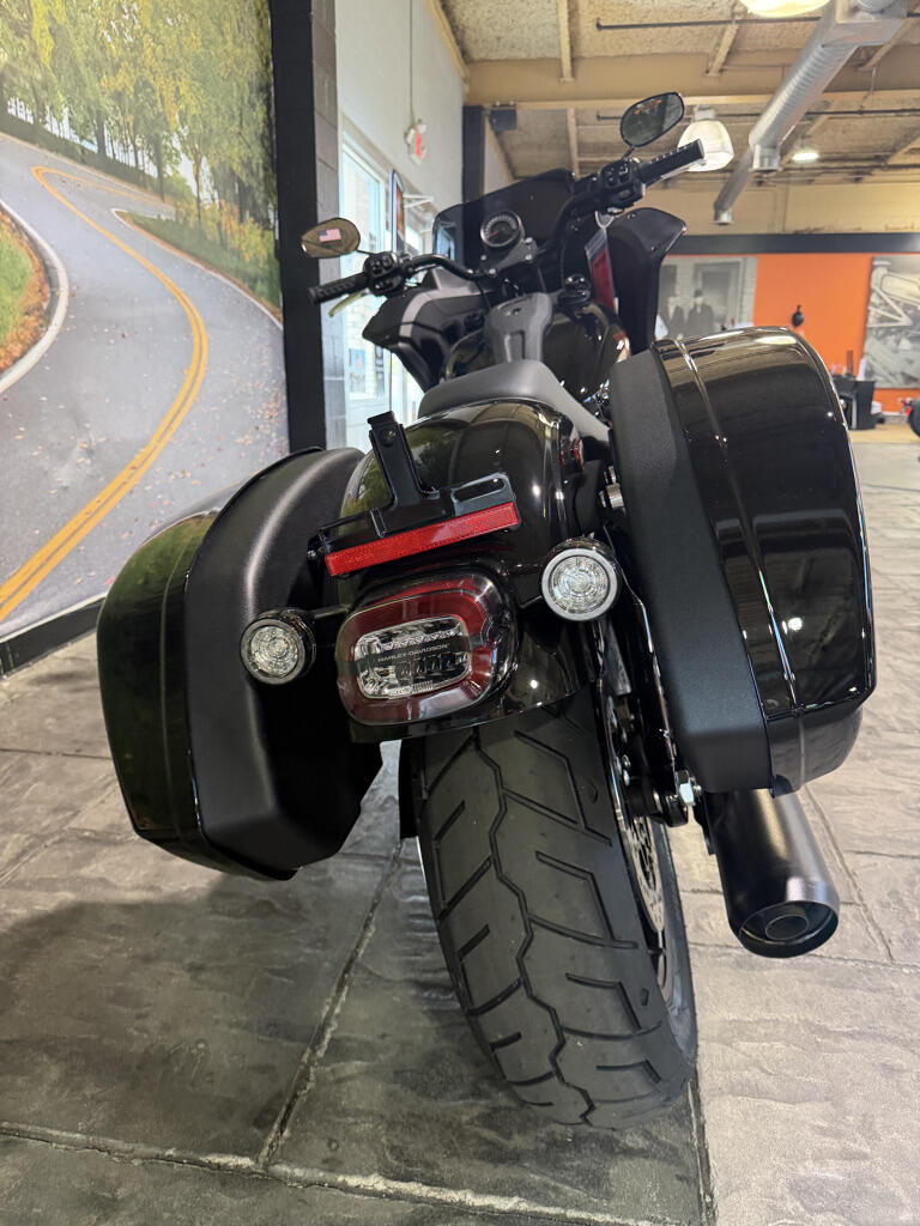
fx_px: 850
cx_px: 460
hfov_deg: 56.8
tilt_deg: -14.6
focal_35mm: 24
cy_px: 613
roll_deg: +0.3
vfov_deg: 71.6
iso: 250
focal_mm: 6.76
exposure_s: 1/60
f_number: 1.78
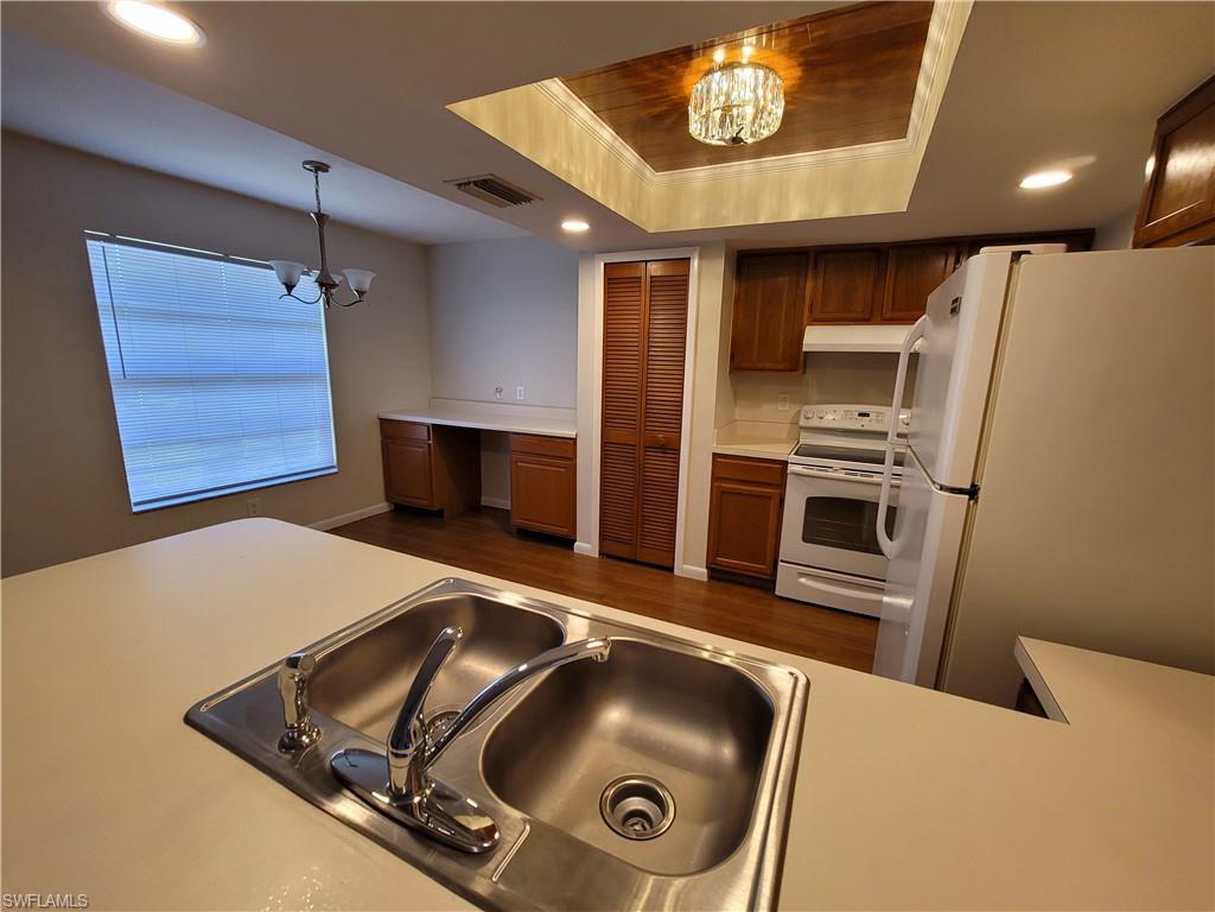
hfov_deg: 106.2
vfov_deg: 89.9
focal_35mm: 13
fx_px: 456
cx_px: 608
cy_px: 456
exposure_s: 1/59
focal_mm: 2.2
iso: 125
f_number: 2.2
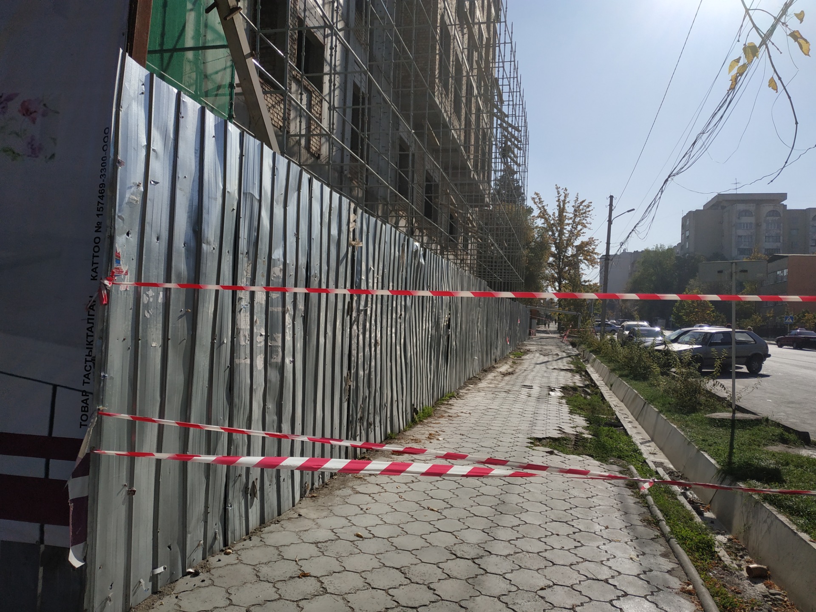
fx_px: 566
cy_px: 306
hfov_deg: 71.6
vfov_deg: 56.8
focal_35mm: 24
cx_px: 408
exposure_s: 1/4724
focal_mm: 3.94
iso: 125
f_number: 1.9
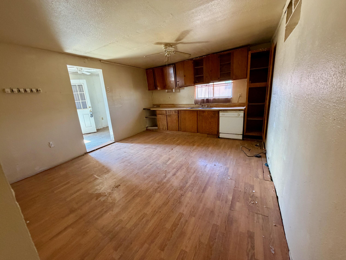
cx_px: 173
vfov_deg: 85.7
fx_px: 140
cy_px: 130
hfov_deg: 102.1
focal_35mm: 14
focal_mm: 2.22
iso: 400
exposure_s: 1/60
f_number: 2.2
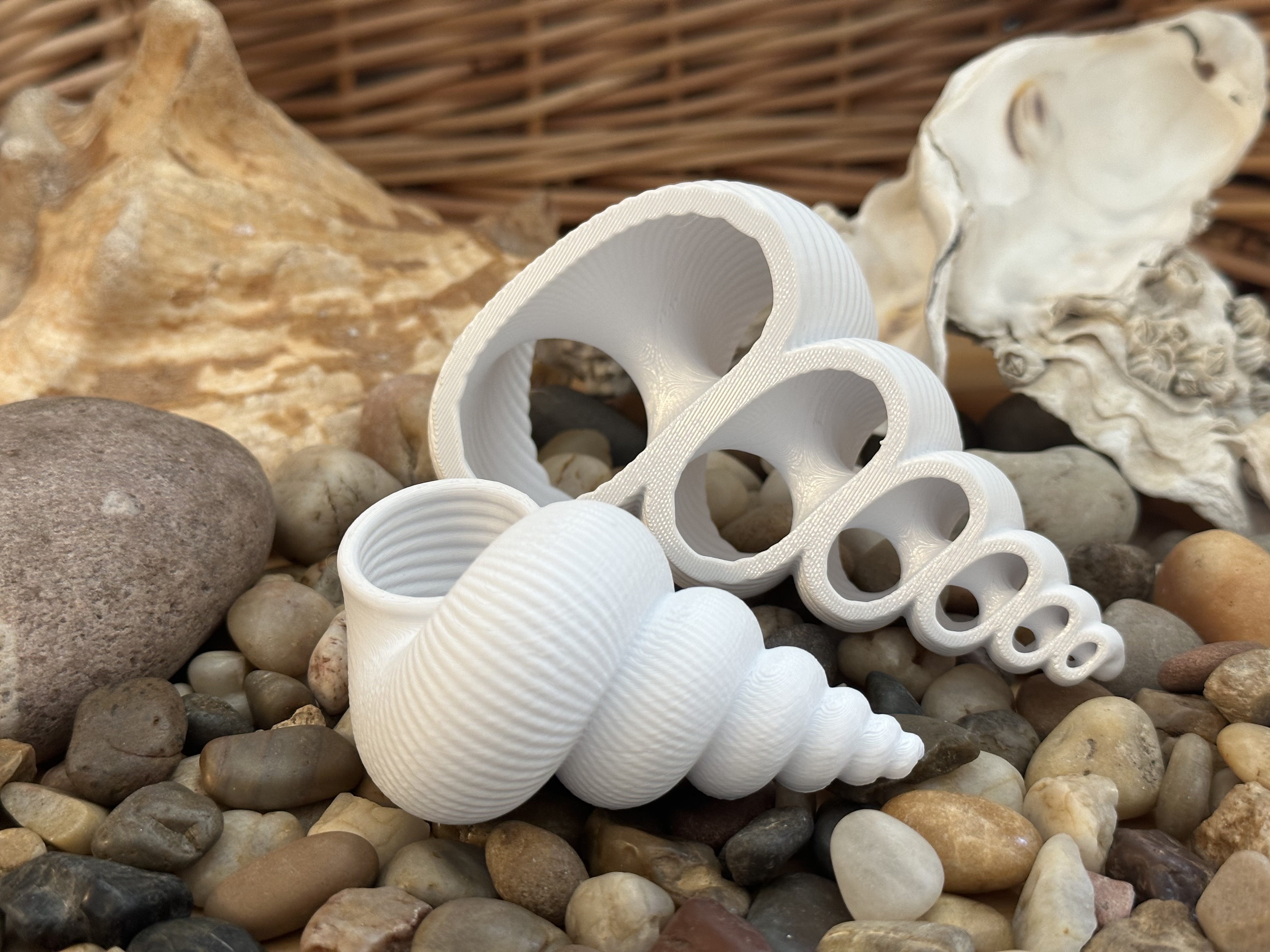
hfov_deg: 39.7
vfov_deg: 30.3
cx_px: 635
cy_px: 476
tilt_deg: -22.9
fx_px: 1761
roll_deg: +2.8
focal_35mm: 48
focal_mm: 6.86
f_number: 1.78
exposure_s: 1/60
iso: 125
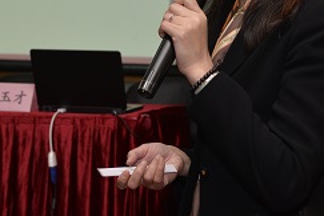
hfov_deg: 20.6
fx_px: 891
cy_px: -39
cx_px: 165
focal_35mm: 99
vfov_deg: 13.5
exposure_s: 1/125
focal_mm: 40
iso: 500
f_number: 4.8
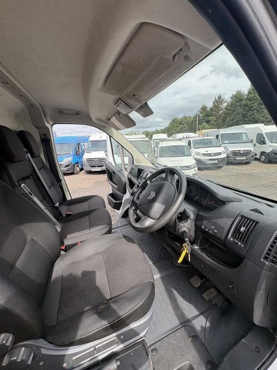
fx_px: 149
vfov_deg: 102.1
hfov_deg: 85.7
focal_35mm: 14
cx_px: 138
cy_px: 185
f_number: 2.2
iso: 40
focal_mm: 2.22
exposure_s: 1/548
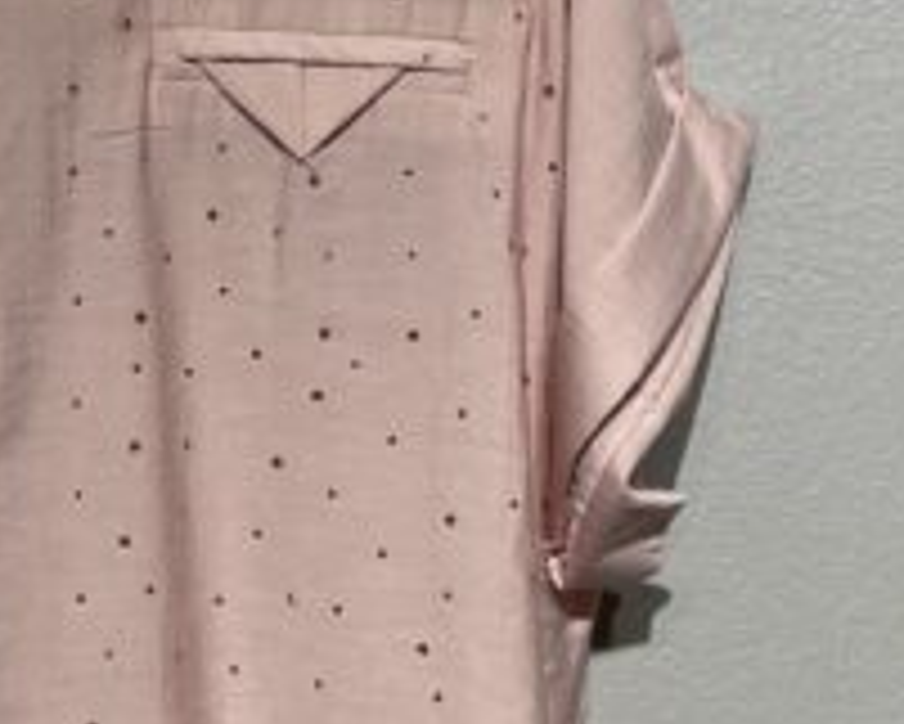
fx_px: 2704
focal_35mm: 101
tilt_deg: -4.9
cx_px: -63
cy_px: 234
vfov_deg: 15.2
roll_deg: +1.1
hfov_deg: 18.3
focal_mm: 4.2
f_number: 1.6
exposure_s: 1/248
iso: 32
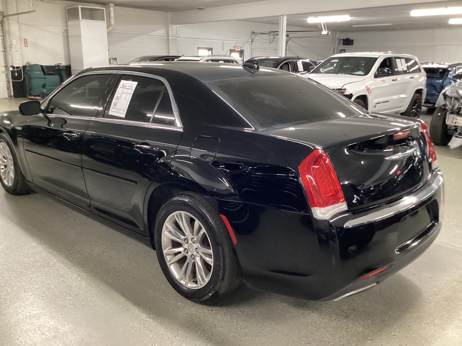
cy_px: 173
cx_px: 231
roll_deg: -1.0
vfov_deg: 45.4
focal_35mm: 31
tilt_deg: -17.1
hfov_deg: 58.4
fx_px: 414
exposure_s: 1/40
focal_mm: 3.3
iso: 400
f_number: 2.4
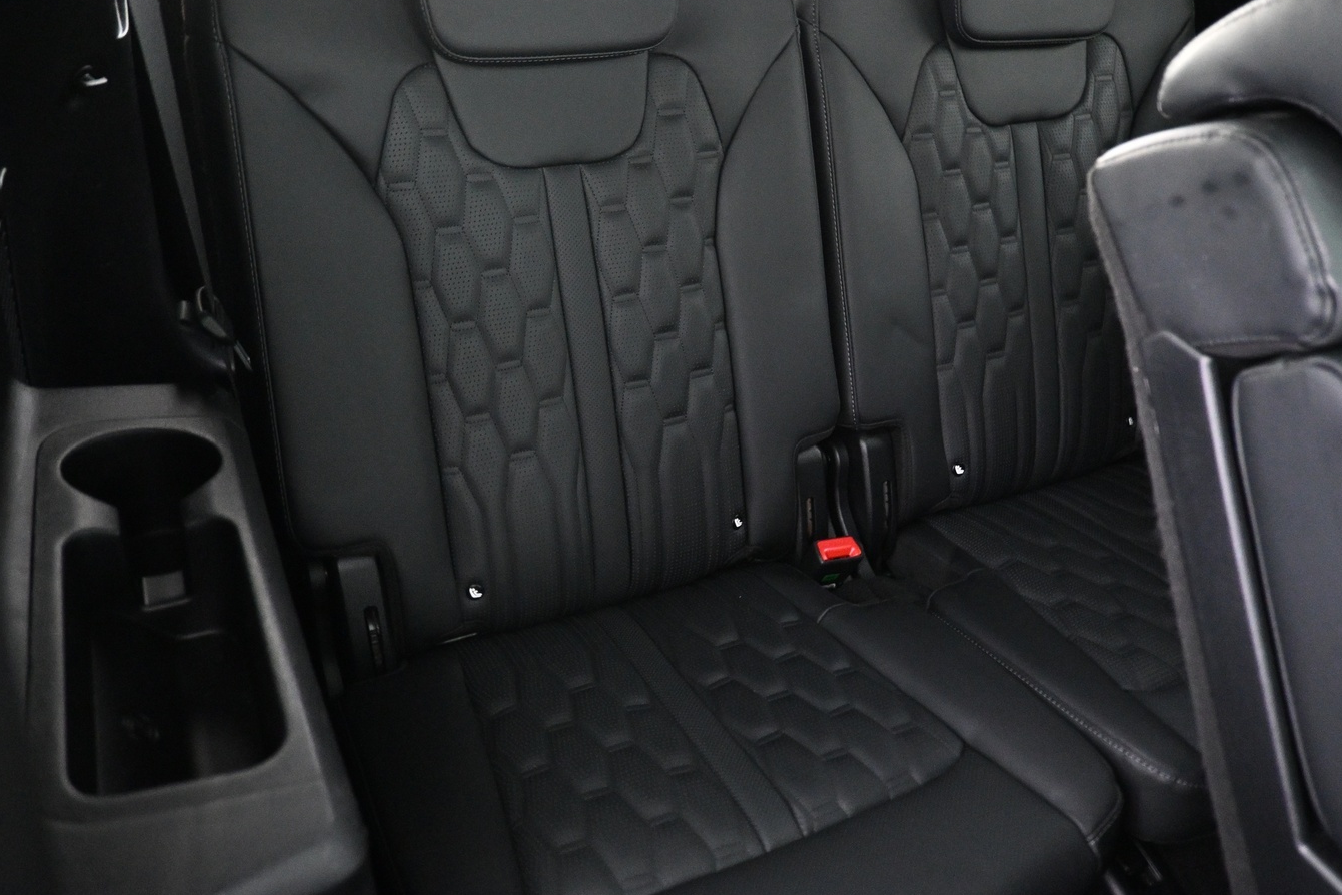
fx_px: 1081
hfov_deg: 63.6
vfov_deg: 44.9
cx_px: 693
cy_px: 413
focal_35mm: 29
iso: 4000
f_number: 3.5
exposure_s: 1/4
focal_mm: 16
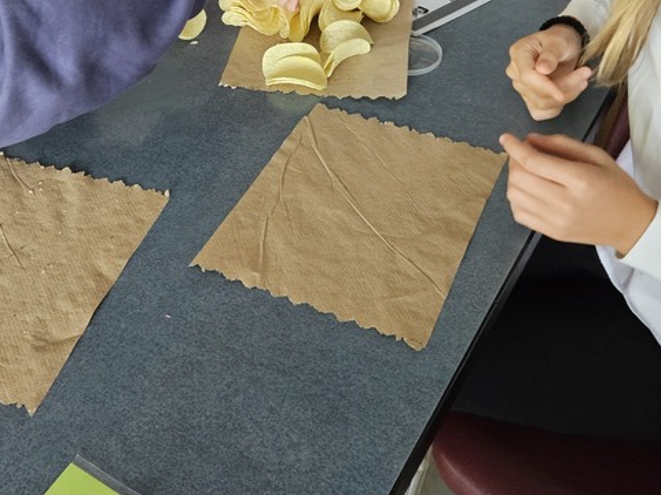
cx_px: 258
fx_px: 935
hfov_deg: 38.7
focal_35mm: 49
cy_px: -6
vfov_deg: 27.8
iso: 500
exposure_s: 1/120
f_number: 1.8
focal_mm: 5.4
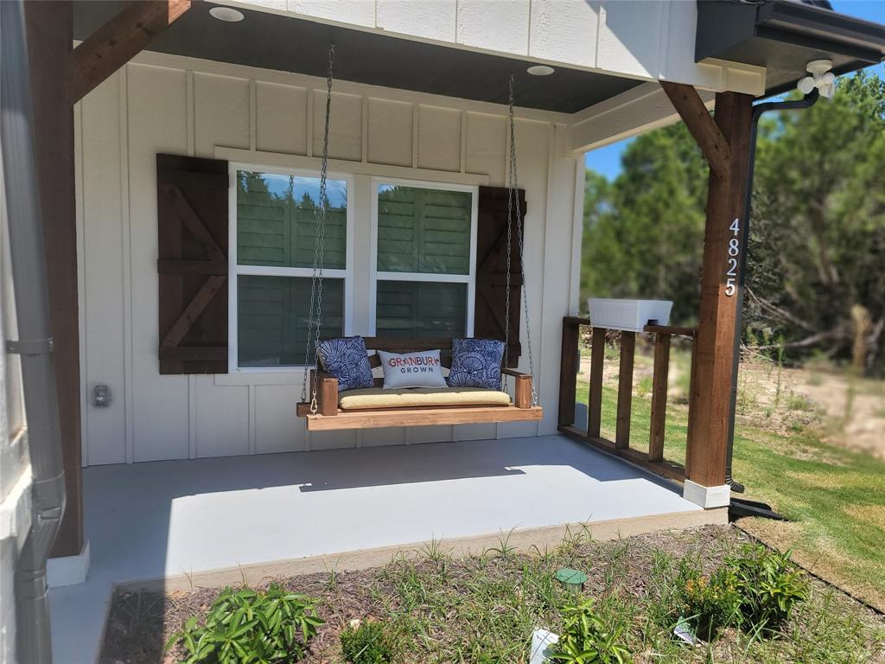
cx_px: 442
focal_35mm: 25
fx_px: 639
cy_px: 332
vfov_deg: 54.9
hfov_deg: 69.4
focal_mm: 7
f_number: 1.8
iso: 20
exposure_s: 1/788
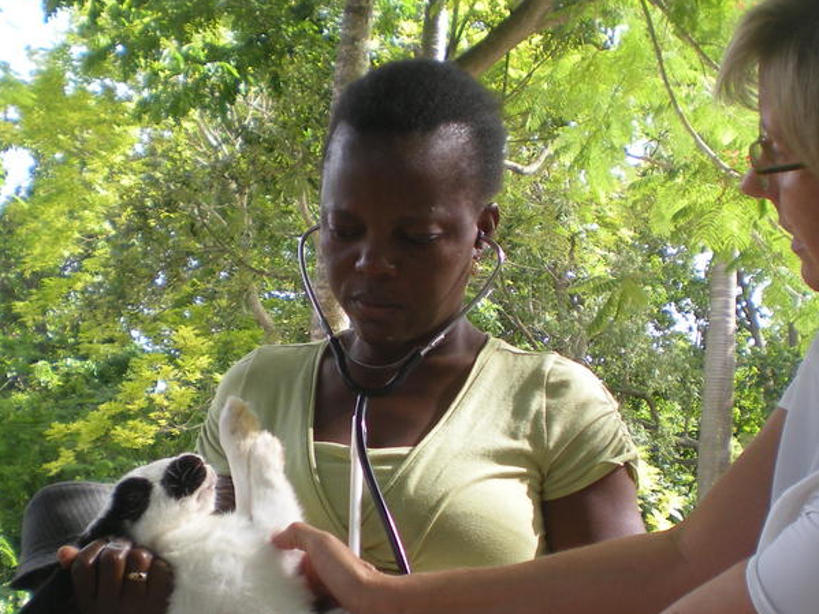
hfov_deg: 29.8
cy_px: 345
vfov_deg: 22.6
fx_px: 1538
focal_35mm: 65
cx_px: 450
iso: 64
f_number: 3.1
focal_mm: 6.3
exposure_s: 1/118
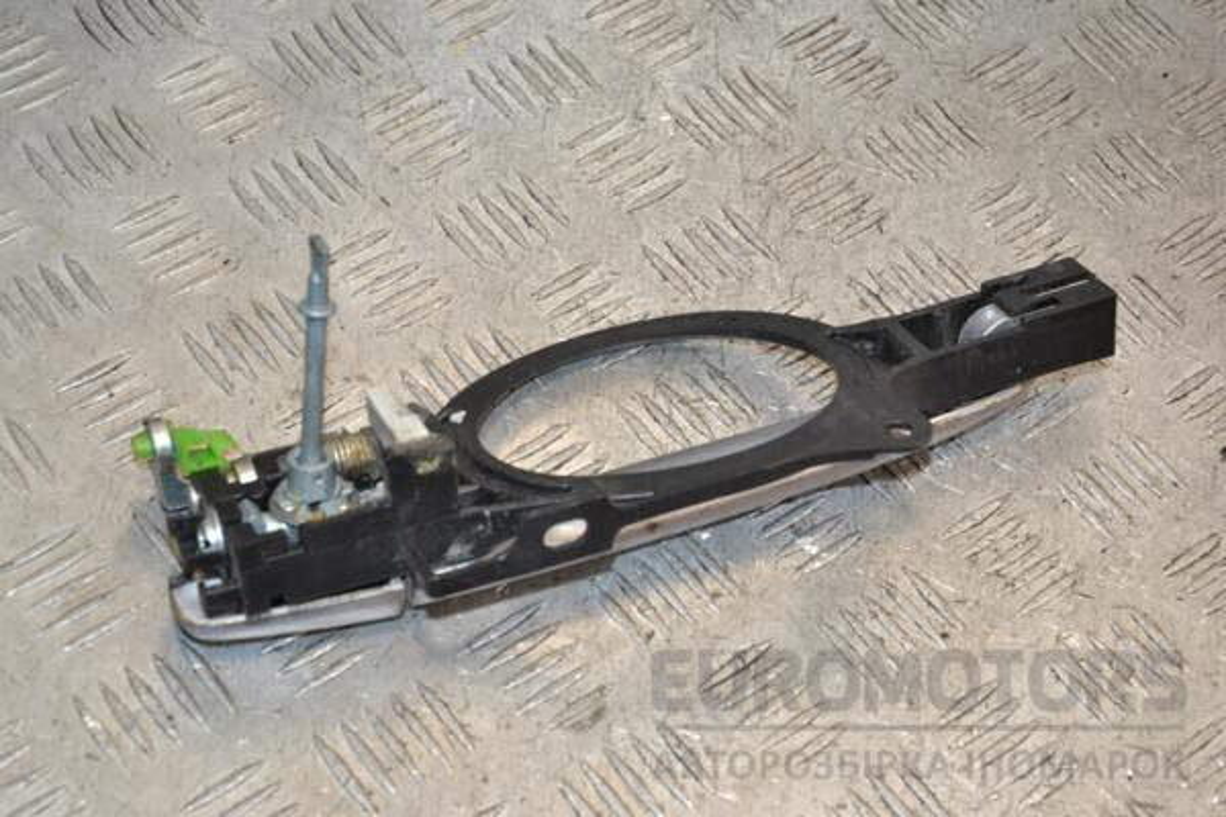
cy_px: 408
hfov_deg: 28.1
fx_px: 2452
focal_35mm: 72
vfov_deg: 18.9
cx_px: 613
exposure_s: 1/200
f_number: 7.1
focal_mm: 48
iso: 800
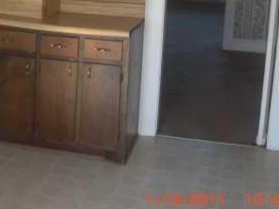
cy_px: 10
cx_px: 10
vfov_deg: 17.7
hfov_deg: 23.0
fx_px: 661
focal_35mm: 82
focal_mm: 6.3
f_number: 2.8
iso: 200
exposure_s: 1/60
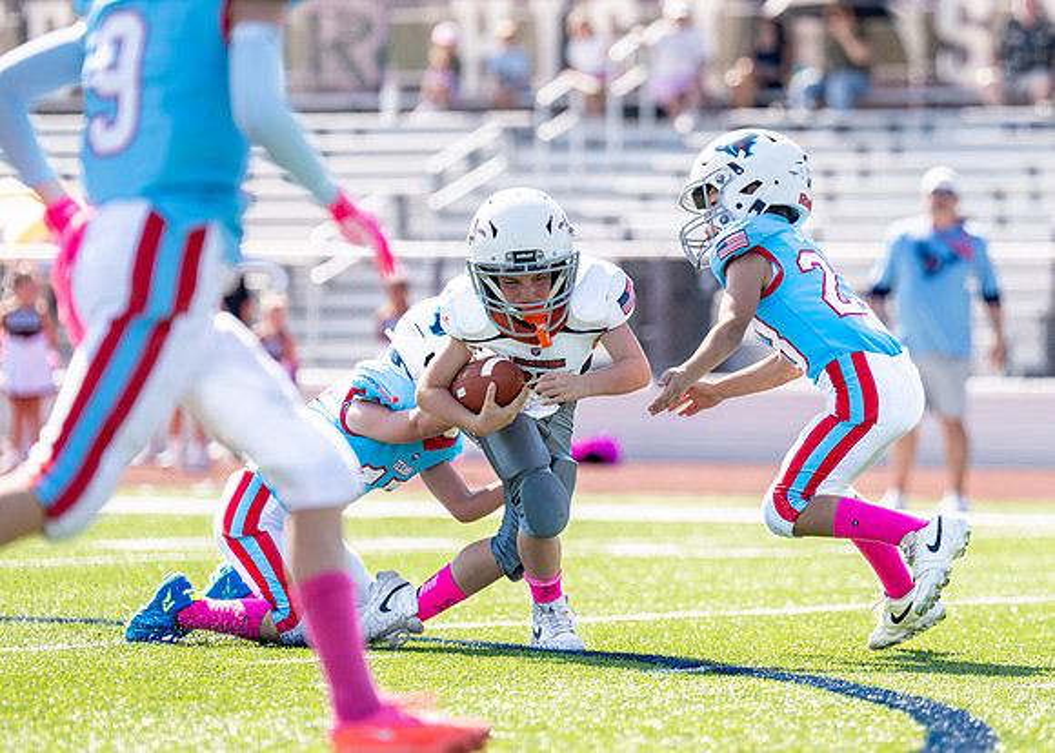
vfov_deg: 6.0
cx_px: 665
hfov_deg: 8.4
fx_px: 7163
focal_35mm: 239
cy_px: 331
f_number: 2.8
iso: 100
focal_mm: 151
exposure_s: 1/1250
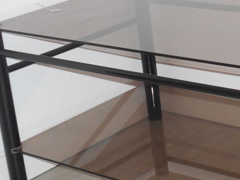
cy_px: 111
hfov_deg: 18.2
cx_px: 230
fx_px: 735
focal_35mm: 106
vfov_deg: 13.9
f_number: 4.2
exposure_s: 1/30
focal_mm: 7.7
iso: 200
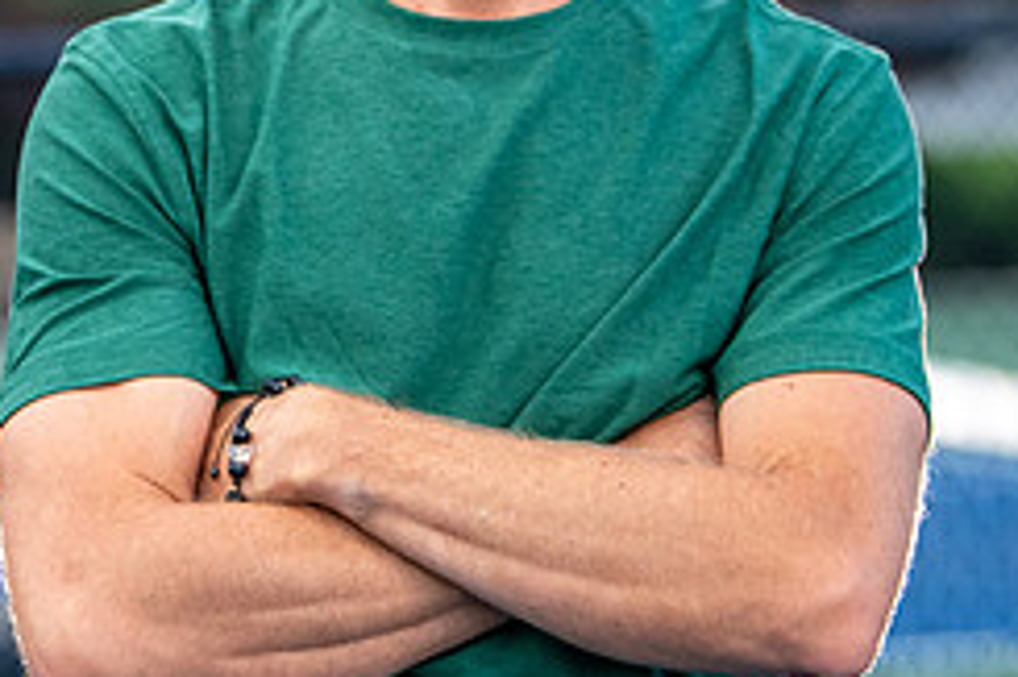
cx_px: 42
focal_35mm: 276
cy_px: -58
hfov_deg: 7.4
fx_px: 7799
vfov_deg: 5.0
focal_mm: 95
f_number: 2.8
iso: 1250
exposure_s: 1/1000
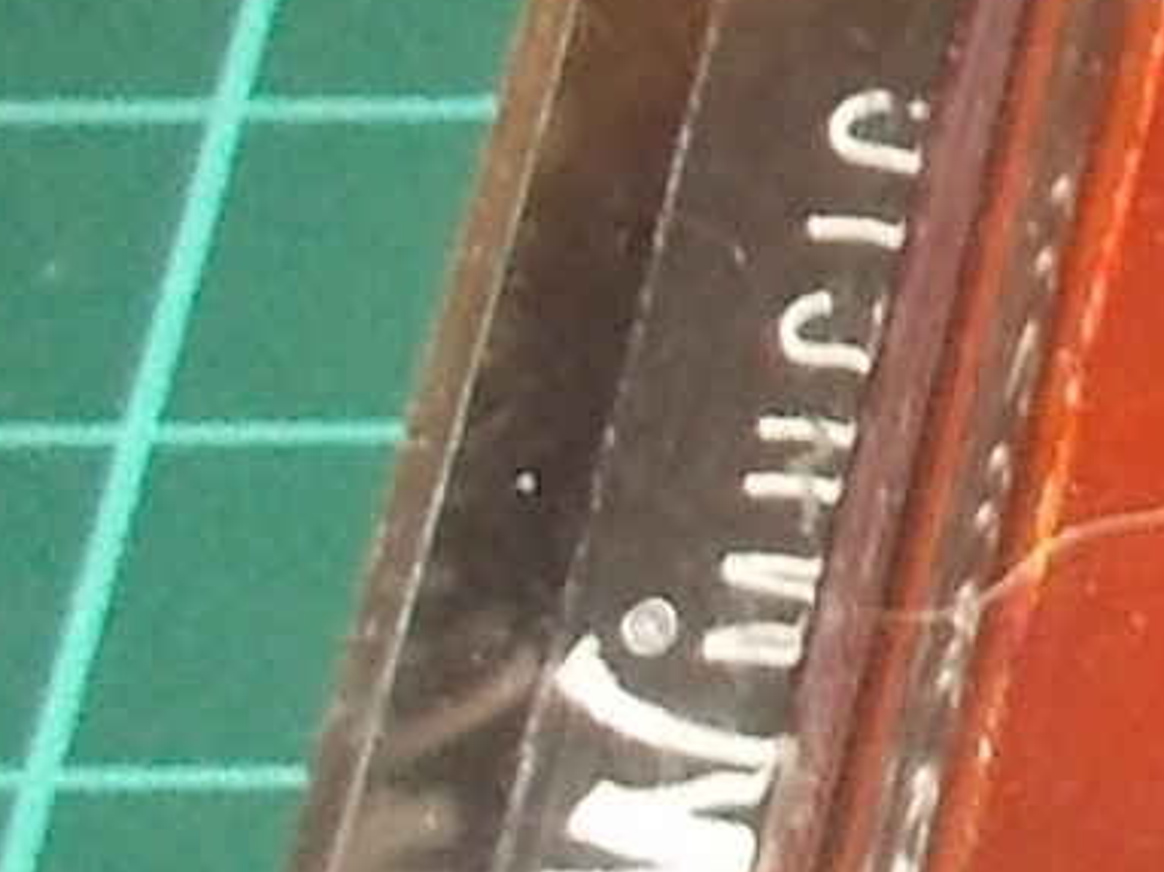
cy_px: -82
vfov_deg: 8.6
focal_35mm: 172
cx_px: 3264
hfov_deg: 9.5
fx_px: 5782
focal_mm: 4.1
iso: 200
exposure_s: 1/30
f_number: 3.3
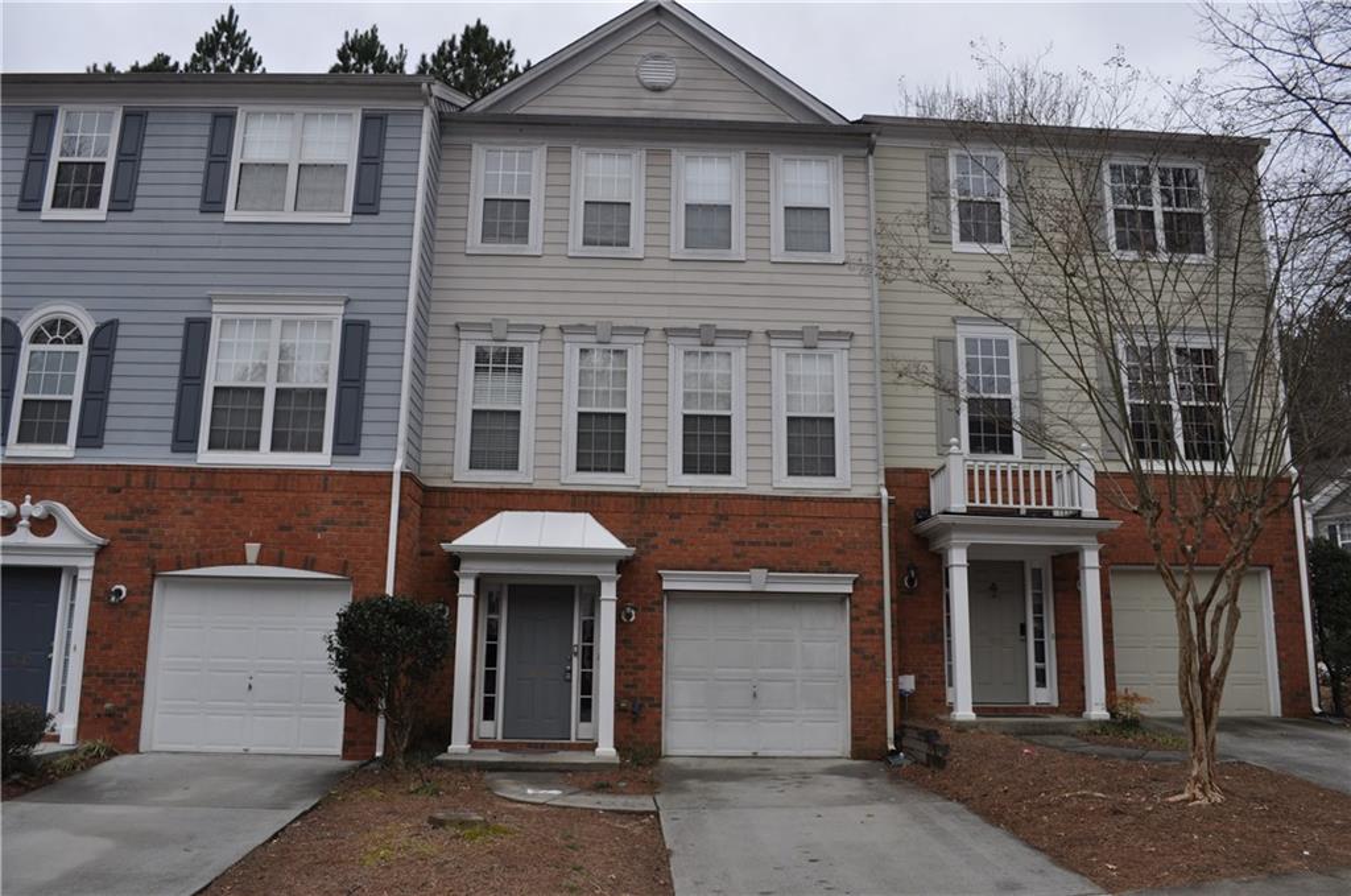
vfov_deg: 47.8
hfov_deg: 67.5
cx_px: 676
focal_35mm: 27
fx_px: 1011
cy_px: 448
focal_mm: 18
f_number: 6.3
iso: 200
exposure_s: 1/160
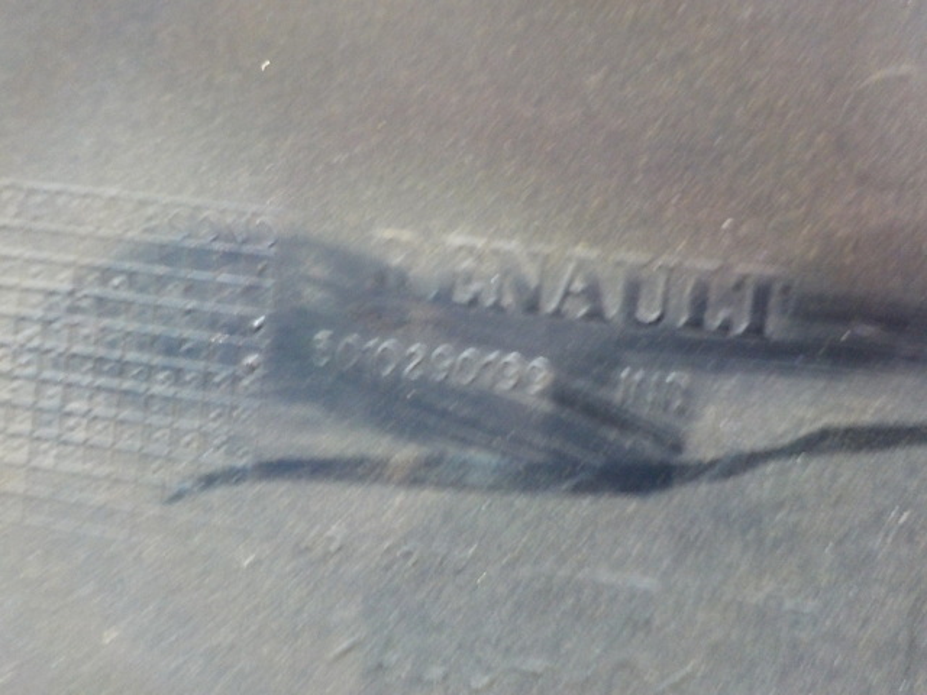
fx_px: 803
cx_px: 464
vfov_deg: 46.8
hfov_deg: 60.0
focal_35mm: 30
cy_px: 348
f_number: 3.3
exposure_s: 1/8
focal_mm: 4.1
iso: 500
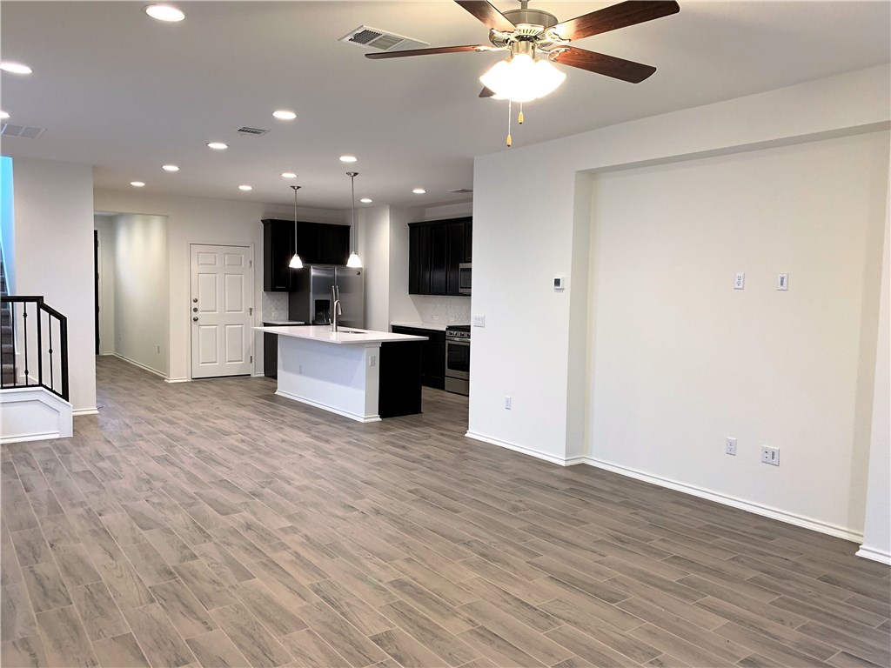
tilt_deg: -3.5
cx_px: 446
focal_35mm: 26
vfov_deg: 53.1
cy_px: 334
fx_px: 669
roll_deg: -0.6
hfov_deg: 67.3
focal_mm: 4.25
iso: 100
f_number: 1.8
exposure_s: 1/60
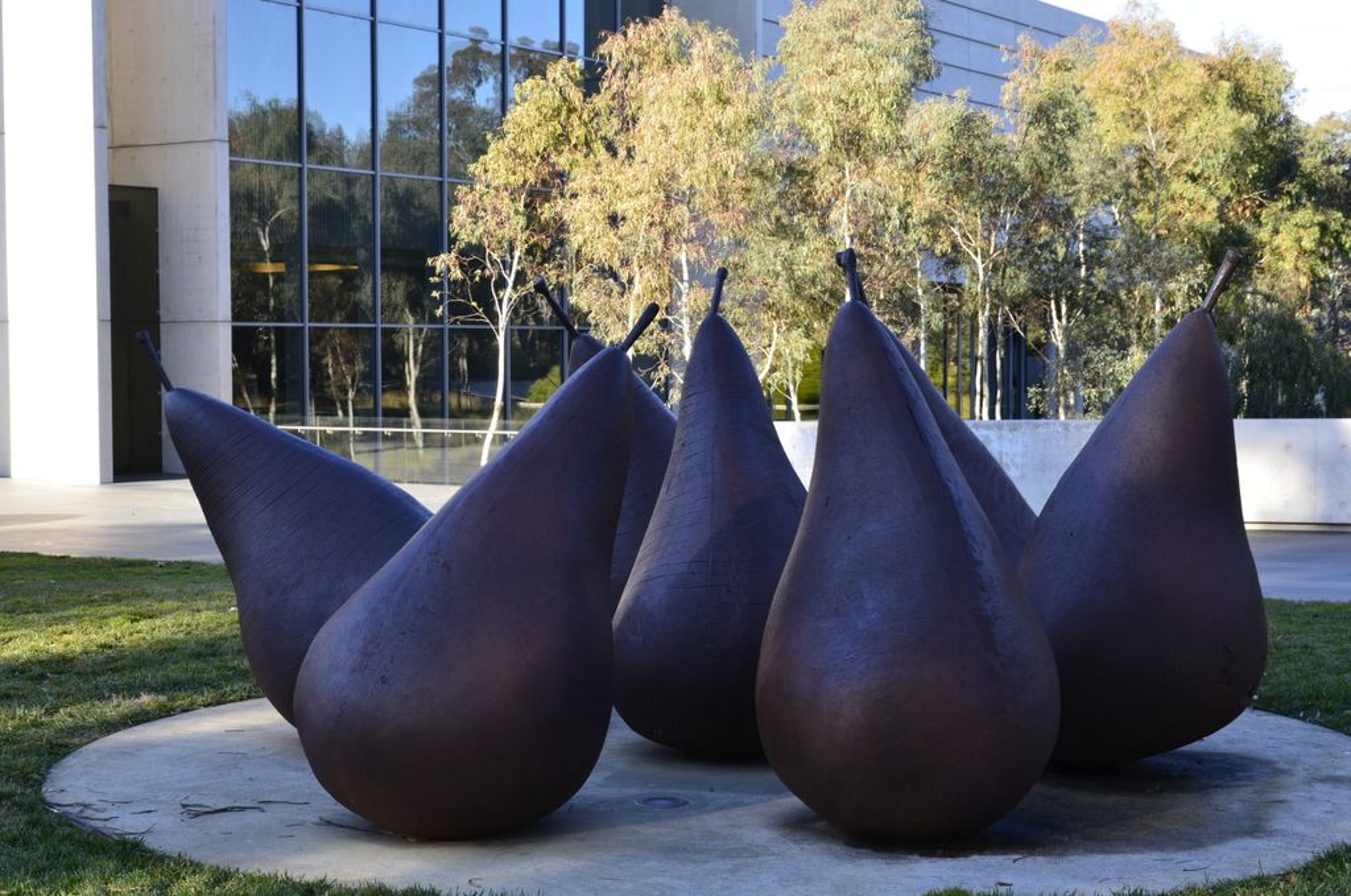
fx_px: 2248
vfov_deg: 22.5
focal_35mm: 60
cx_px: 676
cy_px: 448
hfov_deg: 33.5
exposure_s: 1/60
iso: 200
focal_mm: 40
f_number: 10
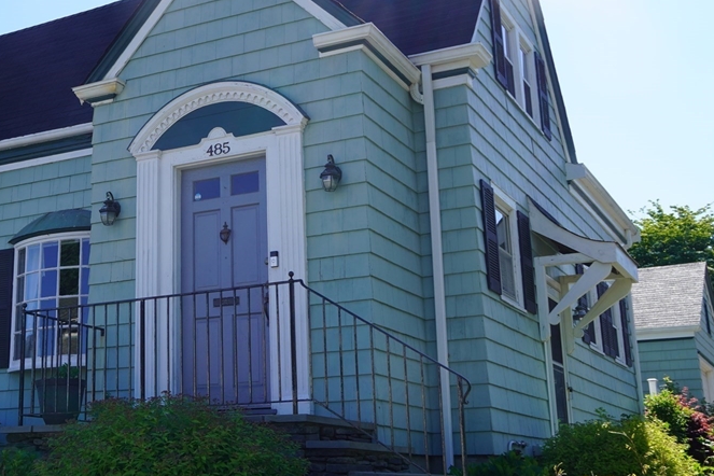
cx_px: 204
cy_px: 191
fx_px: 1011
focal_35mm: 51
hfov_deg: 38.2
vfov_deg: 26.4
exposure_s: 1/125
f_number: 8
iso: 100
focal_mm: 22
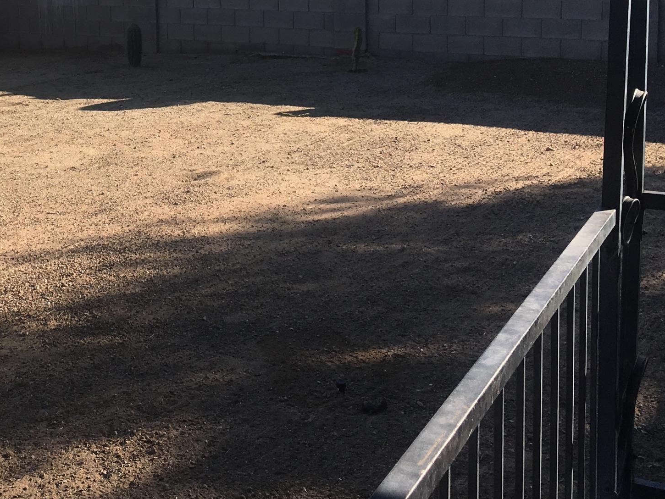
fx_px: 1153
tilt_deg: -6.1
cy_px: 51
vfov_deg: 23.8
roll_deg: +0.8
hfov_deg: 30.9
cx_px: 78
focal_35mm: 60
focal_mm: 4.15
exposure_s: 1/1261
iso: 25
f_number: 2.2
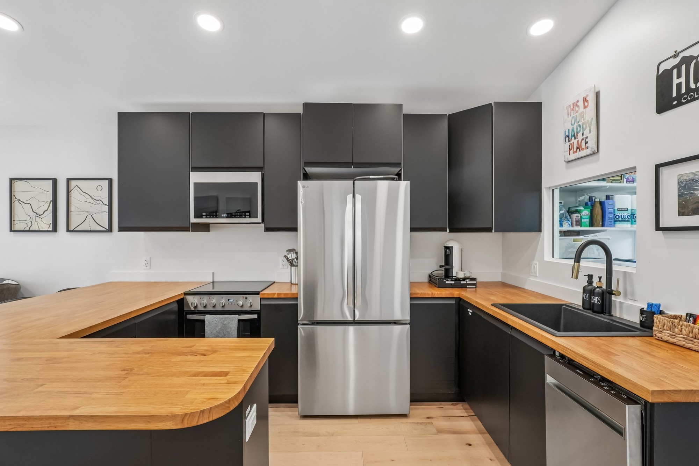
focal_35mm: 16
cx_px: 350
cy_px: 233
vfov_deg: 72.0
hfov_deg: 95.0
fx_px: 320
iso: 500
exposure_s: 1/15
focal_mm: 11
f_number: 8
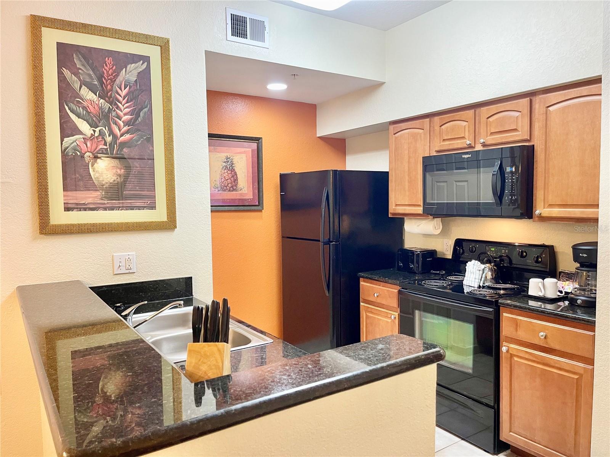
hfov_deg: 69.4
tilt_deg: -4.6
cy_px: 228
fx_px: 441
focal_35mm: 25
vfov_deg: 54.9
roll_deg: +0.5
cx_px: 305
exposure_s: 1/60
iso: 200
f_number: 1.6
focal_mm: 5.1
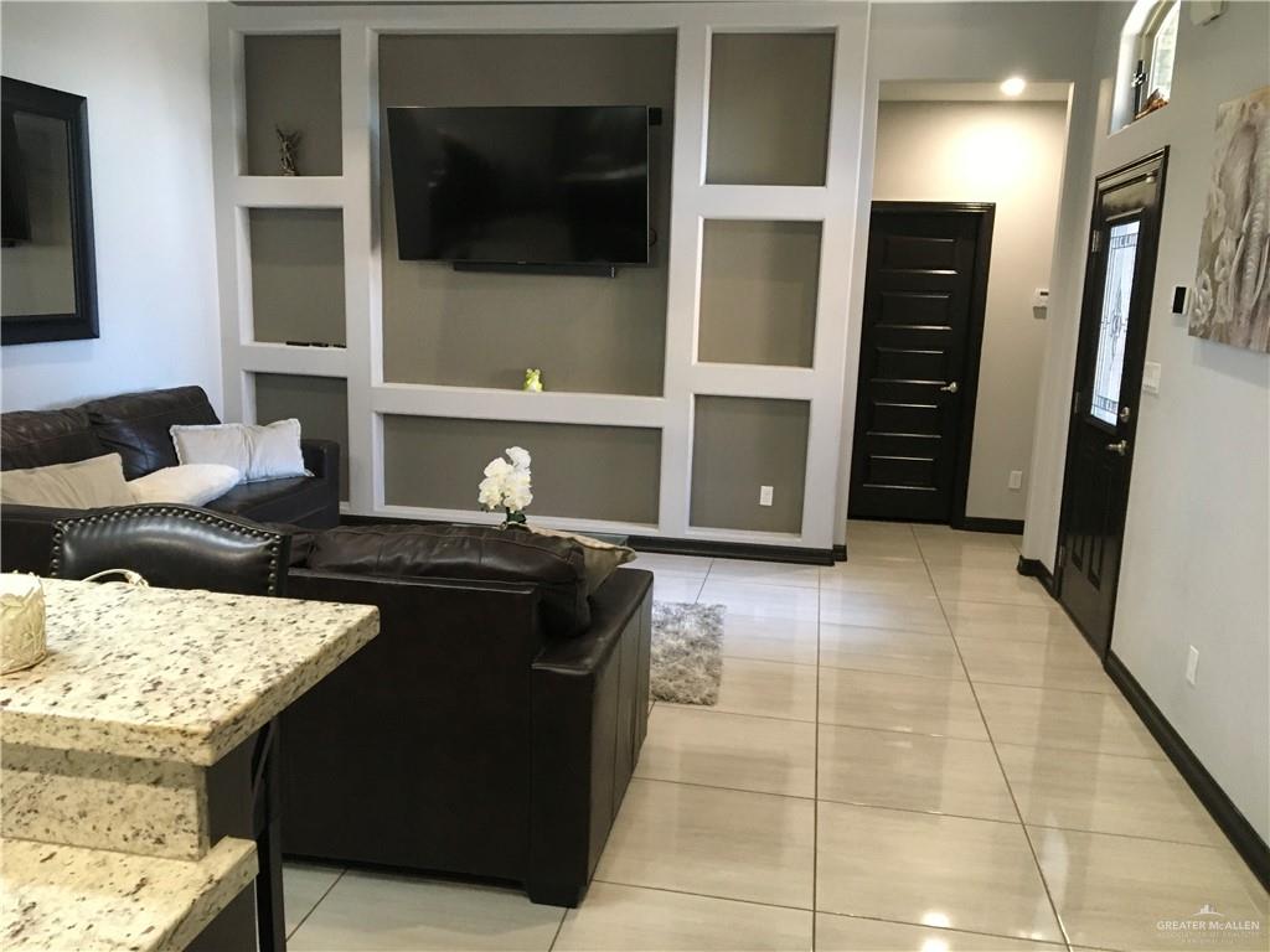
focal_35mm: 29
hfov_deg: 61.7
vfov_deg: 48.2
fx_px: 1064
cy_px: 476
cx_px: 635
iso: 200
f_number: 2.2
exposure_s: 1/30
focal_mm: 4.15
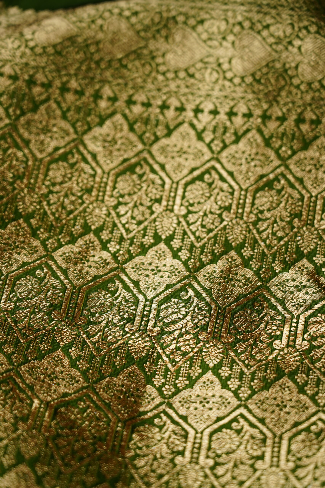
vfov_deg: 19.5
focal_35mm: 105
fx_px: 1422
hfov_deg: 13.0
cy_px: 244
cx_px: 162
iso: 500
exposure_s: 1/200
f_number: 4
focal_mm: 105
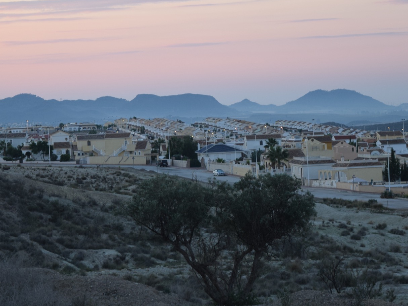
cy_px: 143
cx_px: 172
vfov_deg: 14.1
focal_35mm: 105
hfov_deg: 18.8
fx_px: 1233
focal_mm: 55
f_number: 6.3
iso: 400
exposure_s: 1/160
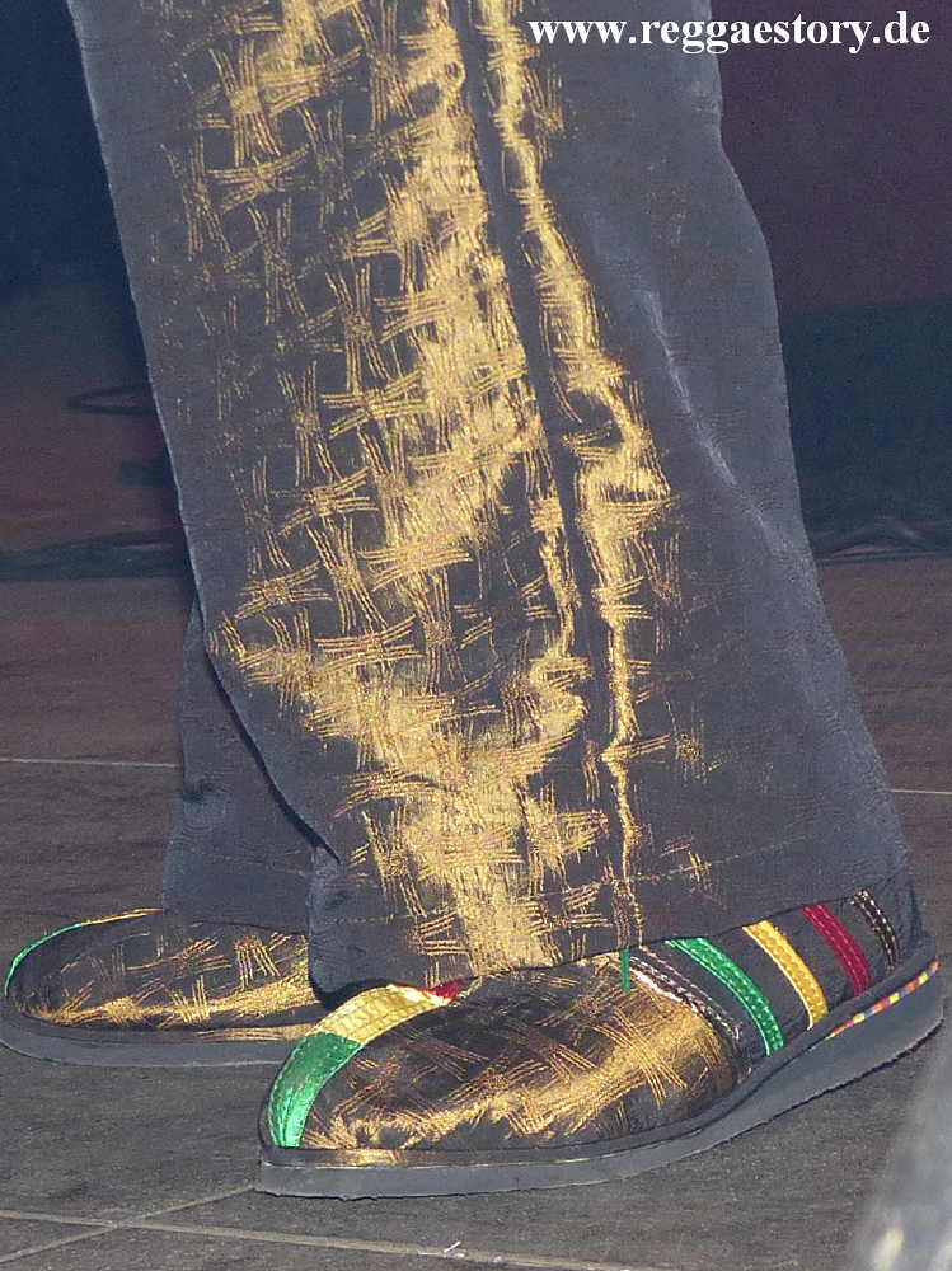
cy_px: 636
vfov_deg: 32.7
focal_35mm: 59
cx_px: 476
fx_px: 2165
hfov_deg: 24.8
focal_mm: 10.5
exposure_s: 1/160
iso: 125
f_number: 2.8
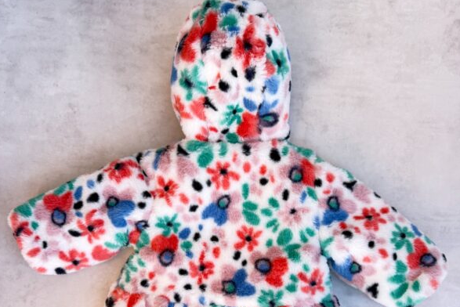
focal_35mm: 34
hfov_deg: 55.8
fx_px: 435
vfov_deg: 38.2
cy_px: 219
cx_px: 226
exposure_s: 1/379
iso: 100
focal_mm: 6.76
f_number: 1.78
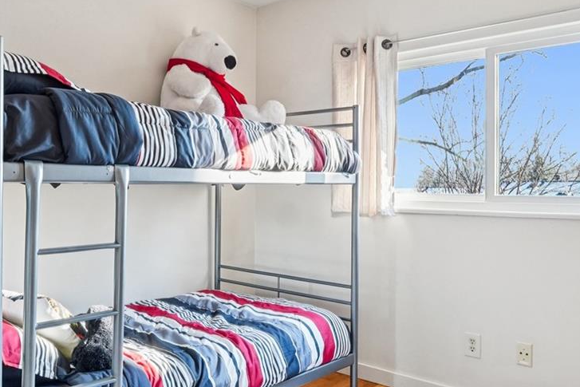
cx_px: 190
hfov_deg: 55.9
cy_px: 188
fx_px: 532
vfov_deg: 40.0
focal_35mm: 33
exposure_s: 1/10
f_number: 8
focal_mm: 10
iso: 800
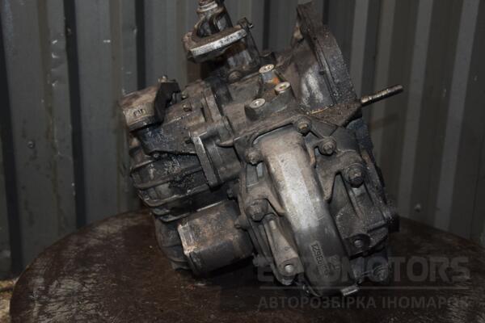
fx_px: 606
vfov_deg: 29.9
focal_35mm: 45
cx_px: 242
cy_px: 162
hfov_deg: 43.6
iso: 800
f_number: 5
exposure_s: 1/60
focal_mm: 30
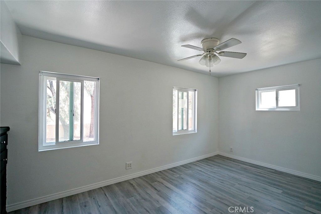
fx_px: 143
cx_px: 160
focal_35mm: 16
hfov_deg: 96.7
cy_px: 107
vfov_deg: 73.8
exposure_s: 1/160
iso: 400
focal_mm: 16
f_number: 4
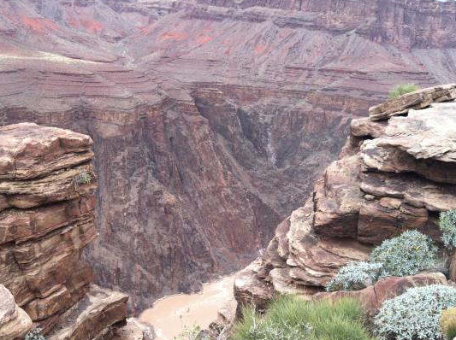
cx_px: 189
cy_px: 179
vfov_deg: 34.3
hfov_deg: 44.7
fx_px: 552
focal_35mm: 42
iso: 80
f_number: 2.8
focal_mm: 3.85
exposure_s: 1/357
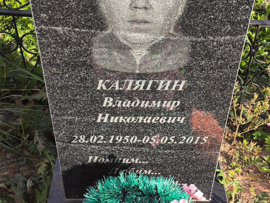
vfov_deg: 29.1
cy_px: 102
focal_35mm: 50
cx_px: 135
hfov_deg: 38.2
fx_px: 390
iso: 50
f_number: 1.7
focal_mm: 4.71
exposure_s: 1/636
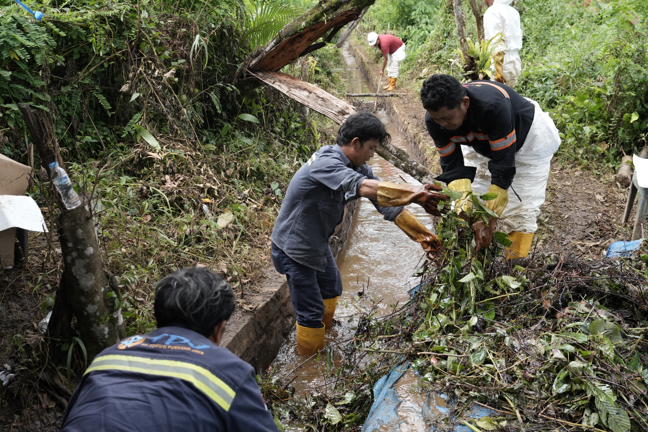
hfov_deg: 46.4
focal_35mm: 42
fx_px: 756
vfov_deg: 31.9
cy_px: 216
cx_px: 324
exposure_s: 1/1250
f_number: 4
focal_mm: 28
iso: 640
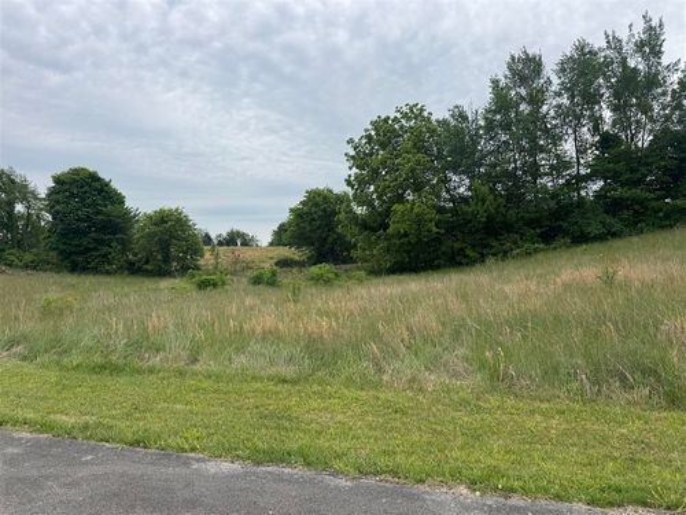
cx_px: 343
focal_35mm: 24
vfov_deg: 56.8
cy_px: 258
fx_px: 476
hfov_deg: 71.6
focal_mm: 6.76
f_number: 1.78
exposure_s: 1/2833
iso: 80
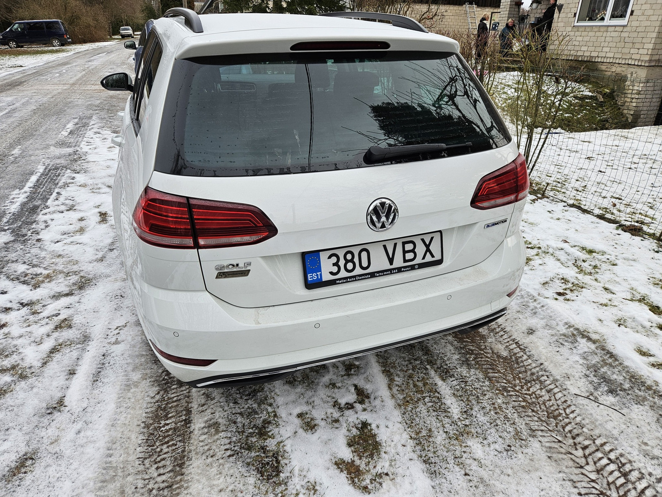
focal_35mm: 23
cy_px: 248
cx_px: 331
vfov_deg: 58.9
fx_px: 440
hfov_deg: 73.9
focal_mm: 5.4
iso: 40
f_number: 1.8
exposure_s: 1/225
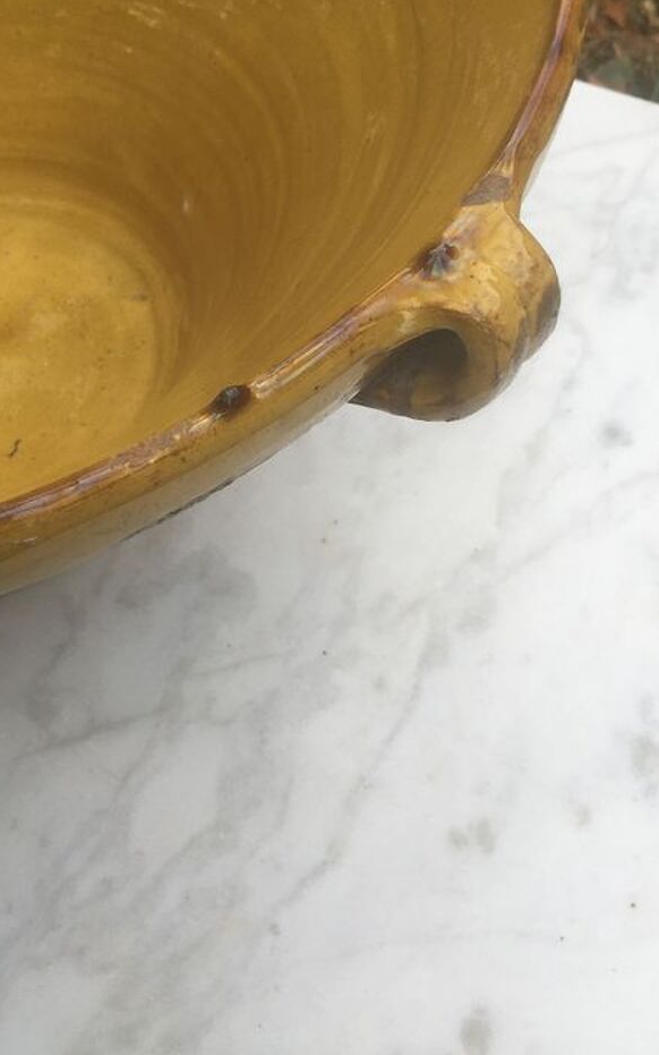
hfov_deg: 29.1
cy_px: 387
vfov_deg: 44.8
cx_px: 239
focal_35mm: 44
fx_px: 1264
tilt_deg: -48.3
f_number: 2.2
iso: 25
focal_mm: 4.15
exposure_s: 1/396
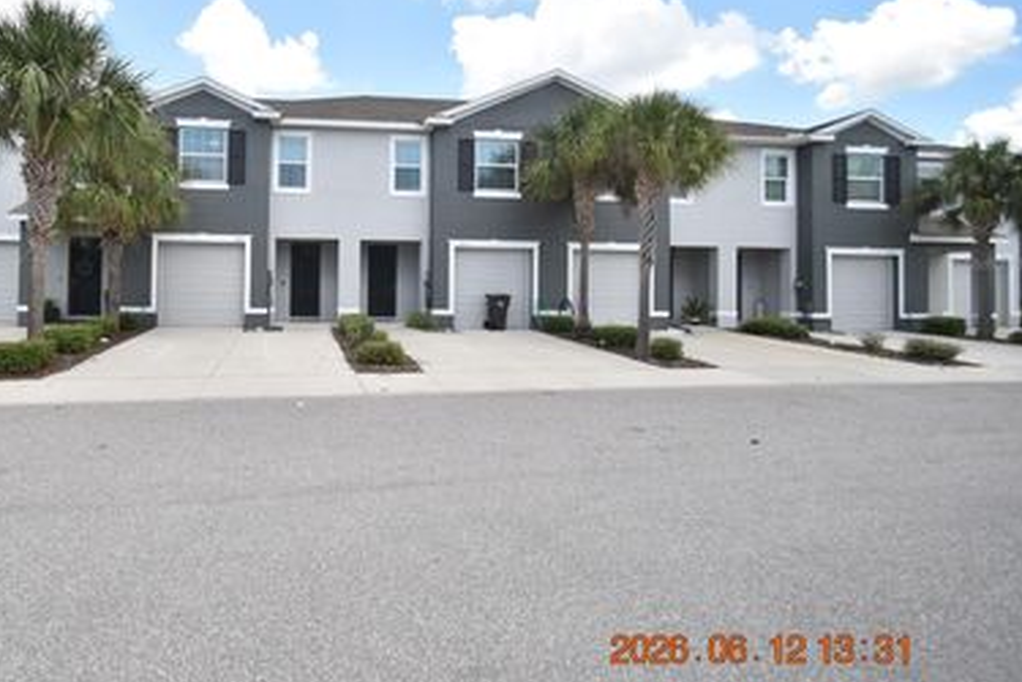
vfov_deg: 61.2
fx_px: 568
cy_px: 263
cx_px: 360
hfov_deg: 81.8
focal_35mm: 20
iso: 800
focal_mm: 10
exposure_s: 1/4000
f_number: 3.5
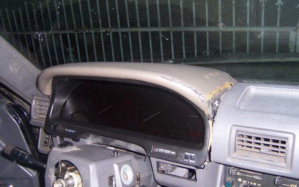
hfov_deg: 54.0
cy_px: 97
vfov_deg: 35.3
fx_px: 293
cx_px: 149
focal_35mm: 36
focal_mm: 5.5
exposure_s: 1/60
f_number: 2.8
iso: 140
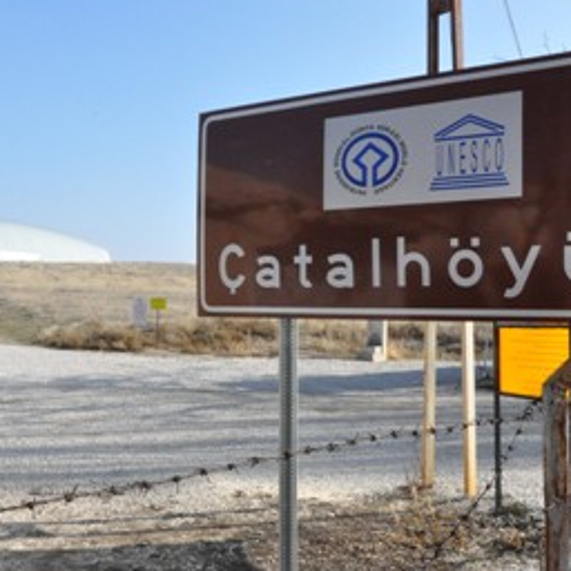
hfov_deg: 36.2
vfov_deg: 36.2
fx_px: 872
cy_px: 308
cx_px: 279
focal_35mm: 47
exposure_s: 1/640
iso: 3200
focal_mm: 21
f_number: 25
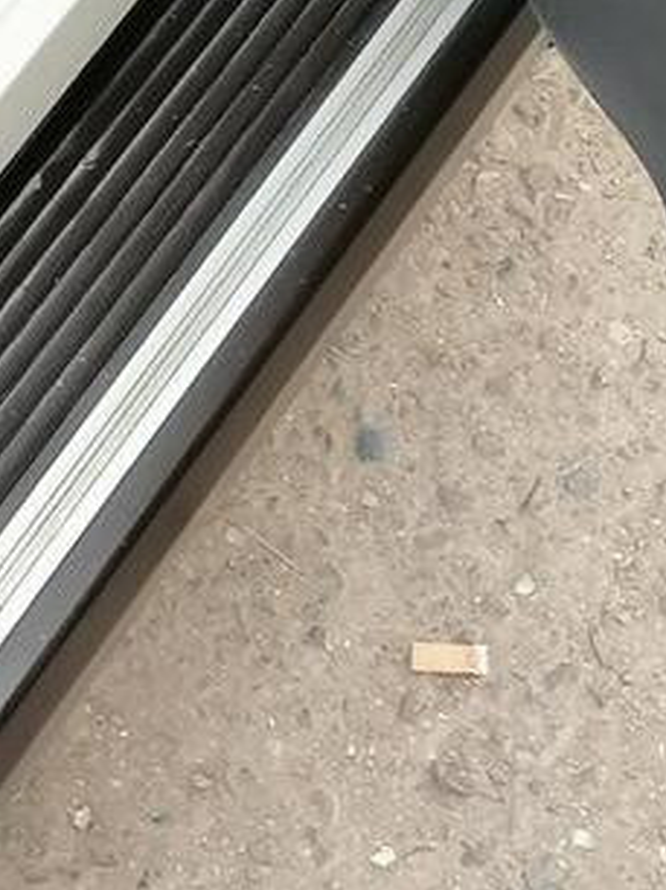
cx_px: -265
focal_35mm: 145
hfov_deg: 10.0
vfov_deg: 13.0
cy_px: -350
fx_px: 3725
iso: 80
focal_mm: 5.3
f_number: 1.8
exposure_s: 1/50
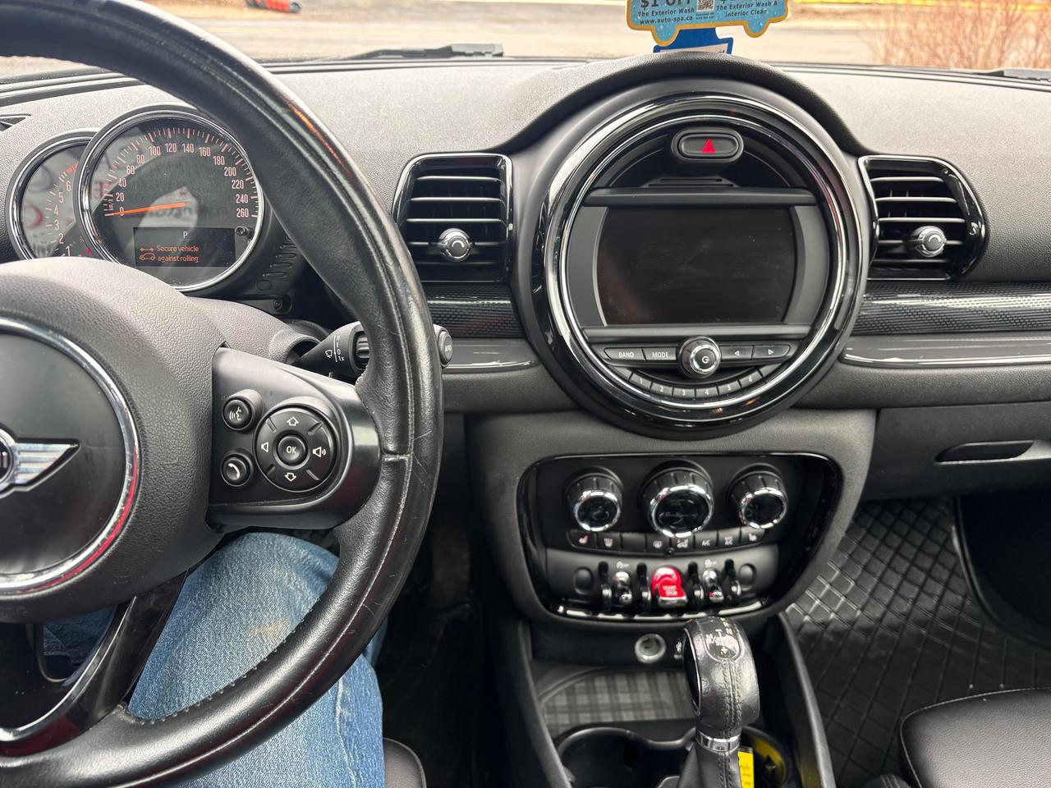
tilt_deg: -28.4
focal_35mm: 26
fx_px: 789
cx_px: 526
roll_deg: -1.3
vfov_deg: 53.1
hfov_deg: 67.3
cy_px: 394
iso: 100
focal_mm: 5.96
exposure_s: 1/53
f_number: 1.6
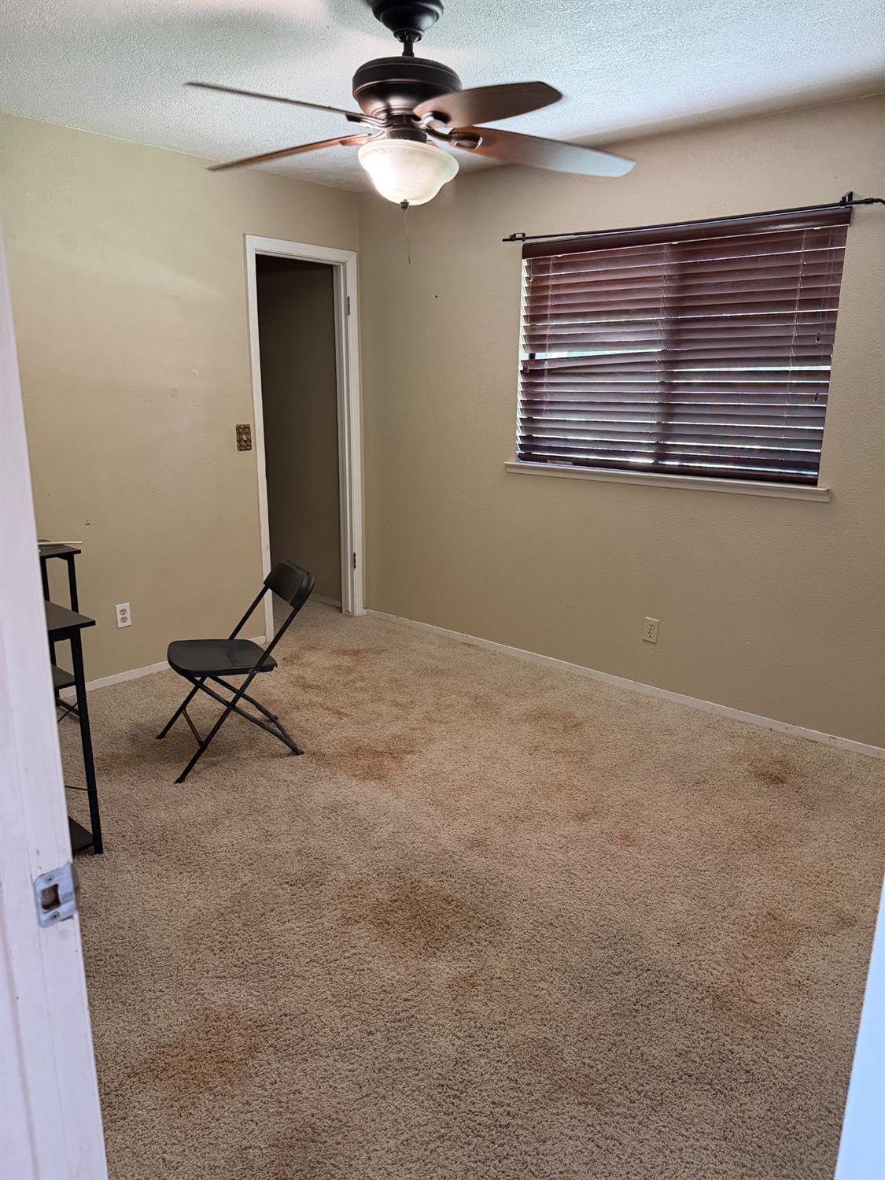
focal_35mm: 24
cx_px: 442
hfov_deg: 56.8
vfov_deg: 71.6
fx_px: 818
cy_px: 590
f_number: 1.78
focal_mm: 6.76
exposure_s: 1/60
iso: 640
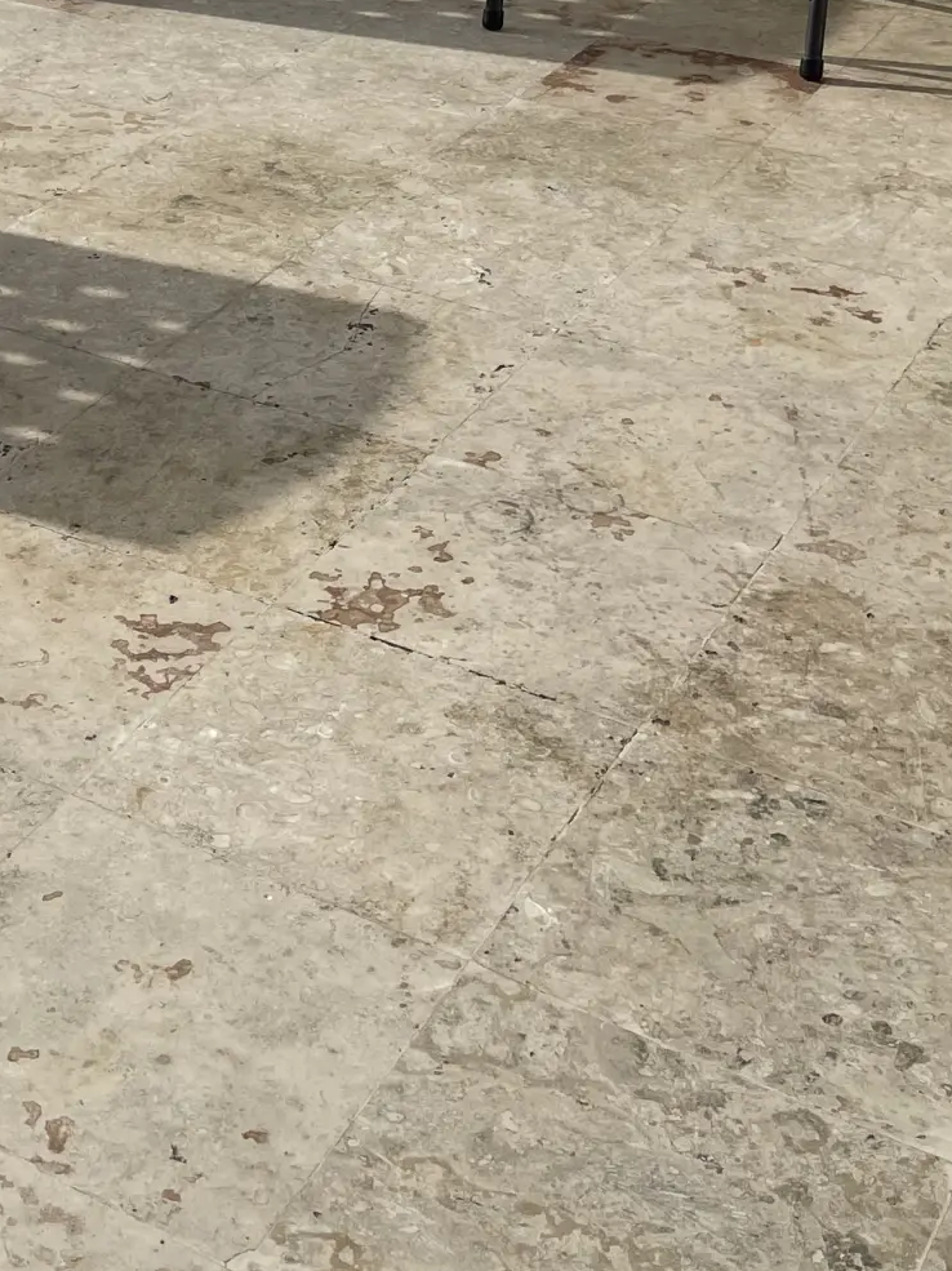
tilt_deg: -13.1
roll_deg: +1.8
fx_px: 2385
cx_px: -125
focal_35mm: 65
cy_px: -228
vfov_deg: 26.7
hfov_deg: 21.3
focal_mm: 5.1
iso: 32
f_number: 1.6
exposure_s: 1/5618
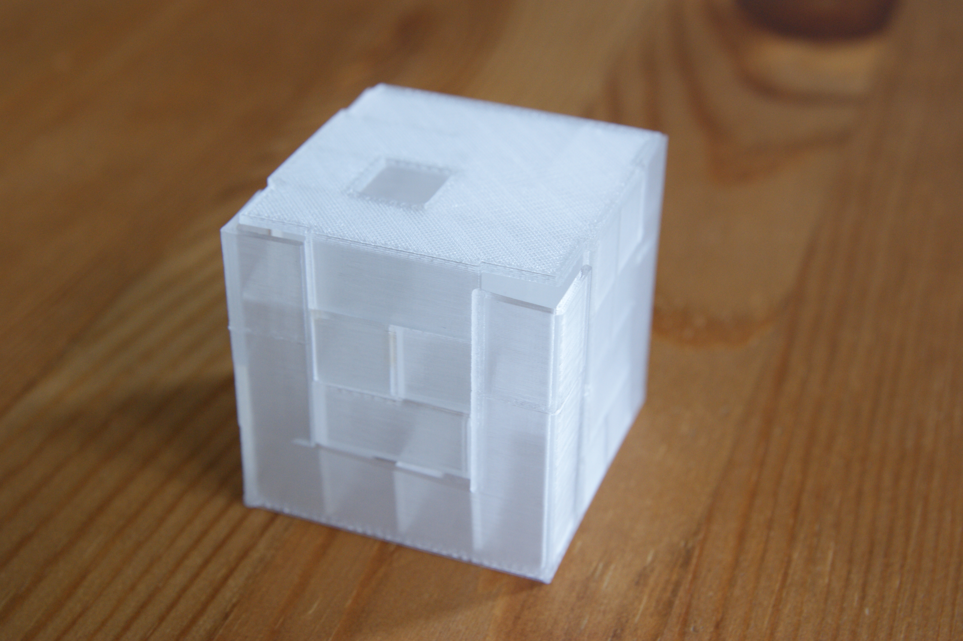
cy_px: 320
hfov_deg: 27.0
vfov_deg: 18.2
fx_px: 2005
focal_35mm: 75
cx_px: 482
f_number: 8
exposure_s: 1/10
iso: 400
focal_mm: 50
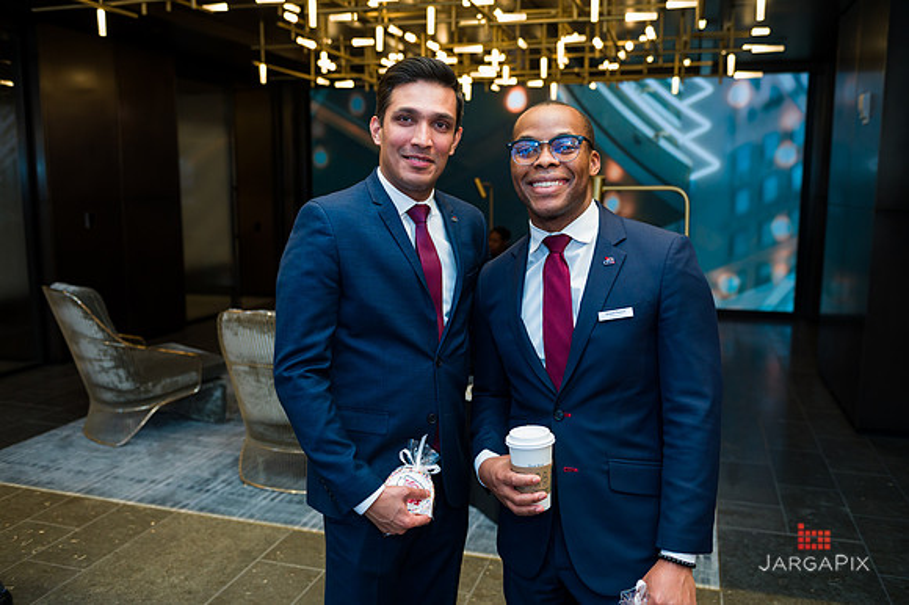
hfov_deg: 58.7
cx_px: 454
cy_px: 302
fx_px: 808
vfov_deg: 41.1
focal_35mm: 32
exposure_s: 1/200
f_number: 4
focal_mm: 32
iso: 500
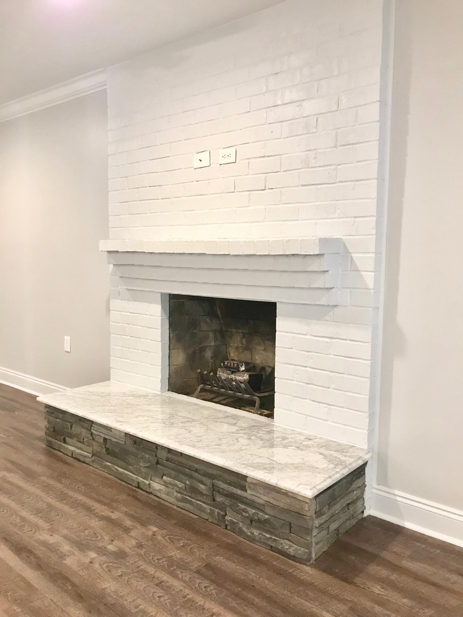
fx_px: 499
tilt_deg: -4.8
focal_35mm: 28
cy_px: 308
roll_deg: -0.8
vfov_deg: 63.4
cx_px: 232
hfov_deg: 49.7
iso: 50
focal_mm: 3.99
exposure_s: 1/15
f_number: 1.8
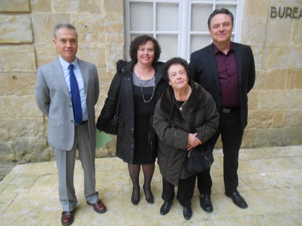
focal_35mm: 26
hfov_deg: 67.3
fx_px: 227
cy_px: 113
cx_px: 151
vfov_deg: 53.1
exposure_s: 1/30
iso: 320
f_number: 3.2
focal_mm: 4.6
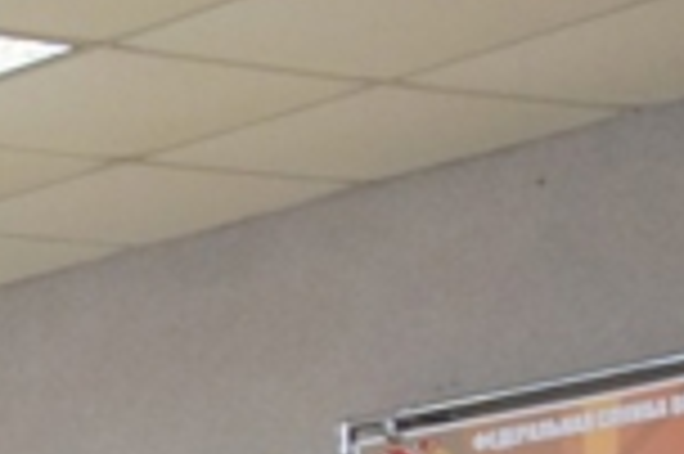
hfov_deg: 9.7
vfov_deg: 6.6
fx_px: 3786
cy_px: 921
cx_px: -641
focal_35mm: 199
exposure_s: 1/160
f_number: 4.5
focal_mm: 27
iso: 3200
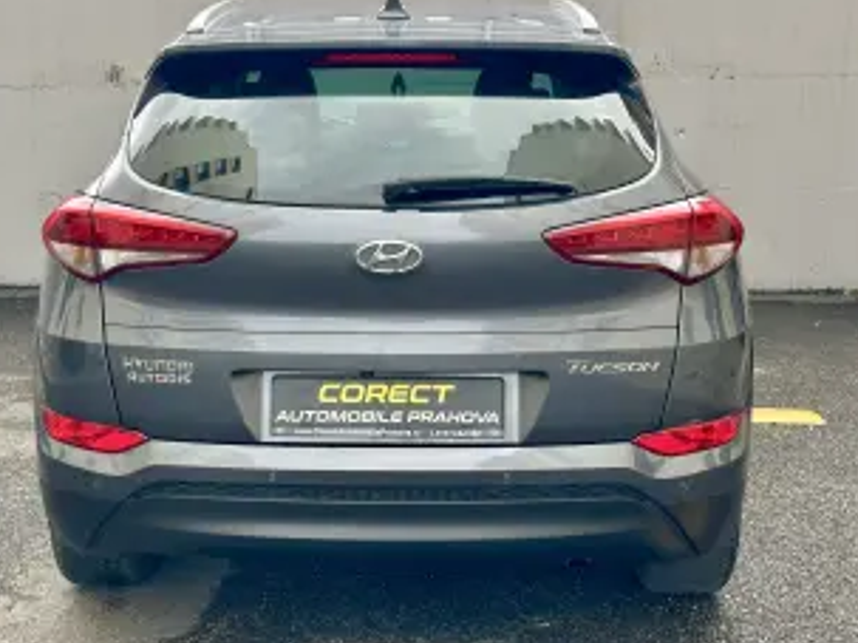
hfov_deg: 33.8
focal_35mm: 57
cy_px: 283
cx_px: 379
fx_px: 1412
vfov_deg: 25.6
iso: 50
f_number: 1.78
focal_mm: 6.86
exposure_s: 1/121
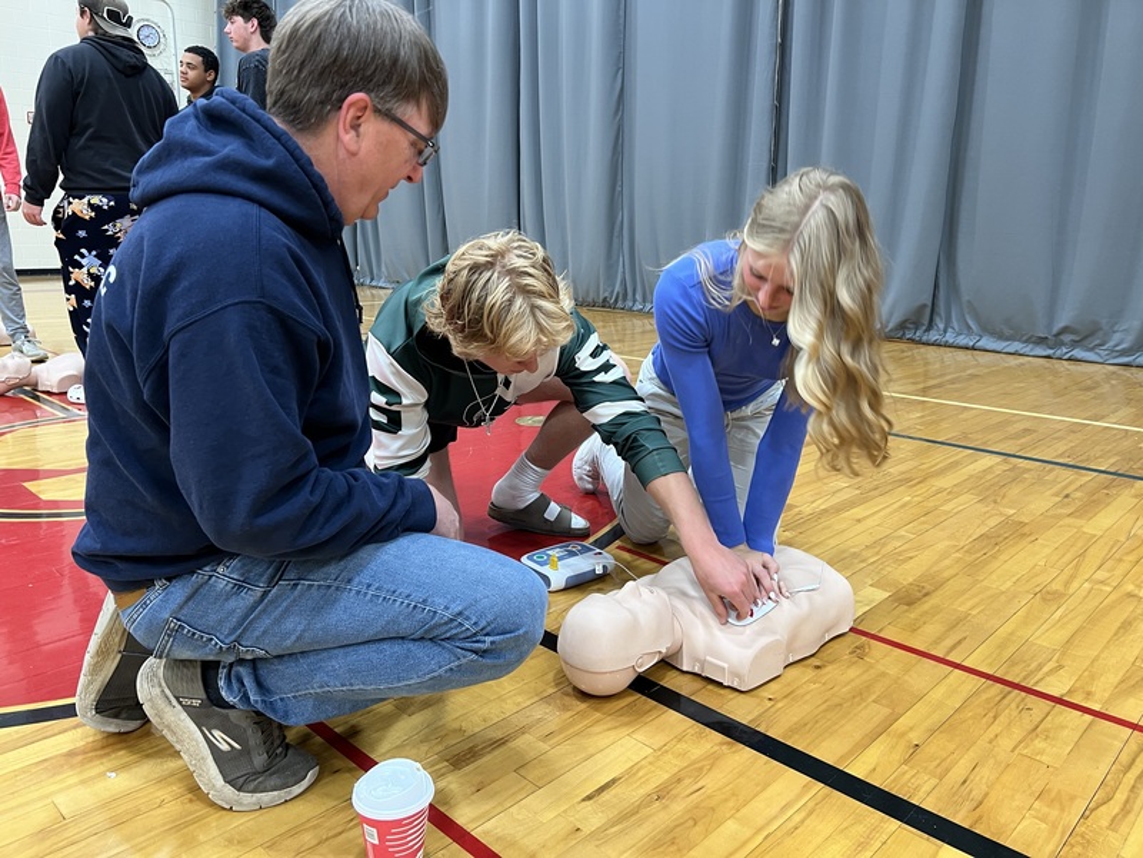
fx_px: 859
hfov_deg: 67.3
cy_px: 429
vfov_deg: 53.1
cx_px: 572
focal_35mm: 26
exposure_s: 1/60
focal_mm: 5.7
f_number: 1.5
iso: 160
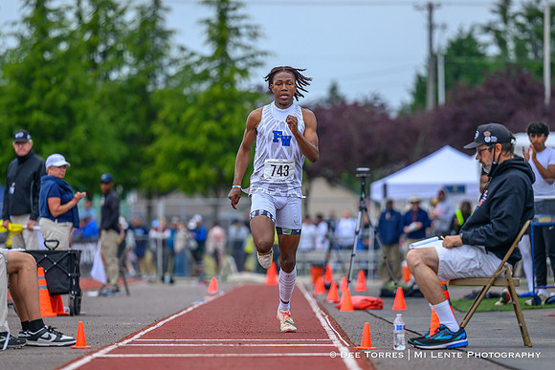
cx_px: 282
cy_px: 193
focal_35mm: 285
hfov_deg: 7.2
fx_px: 4397
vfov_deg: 4.8
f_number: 2.8
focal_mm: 190
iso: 280
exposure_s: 1/2500
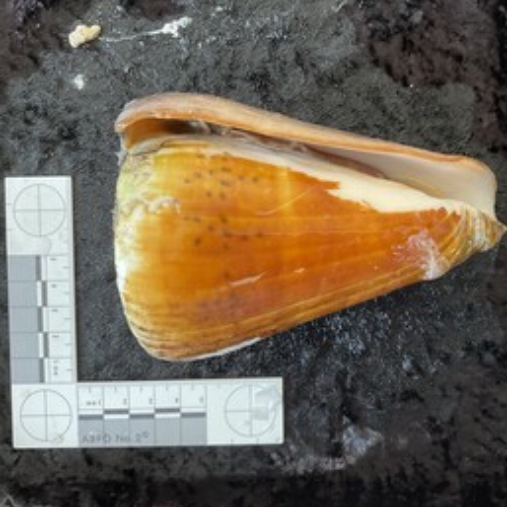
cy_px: 255
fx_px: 580
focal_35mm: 35
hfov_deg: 46.5
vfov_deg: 47.2
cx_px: 337
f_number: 1.8
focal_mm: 3
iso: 100
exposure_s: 1/60
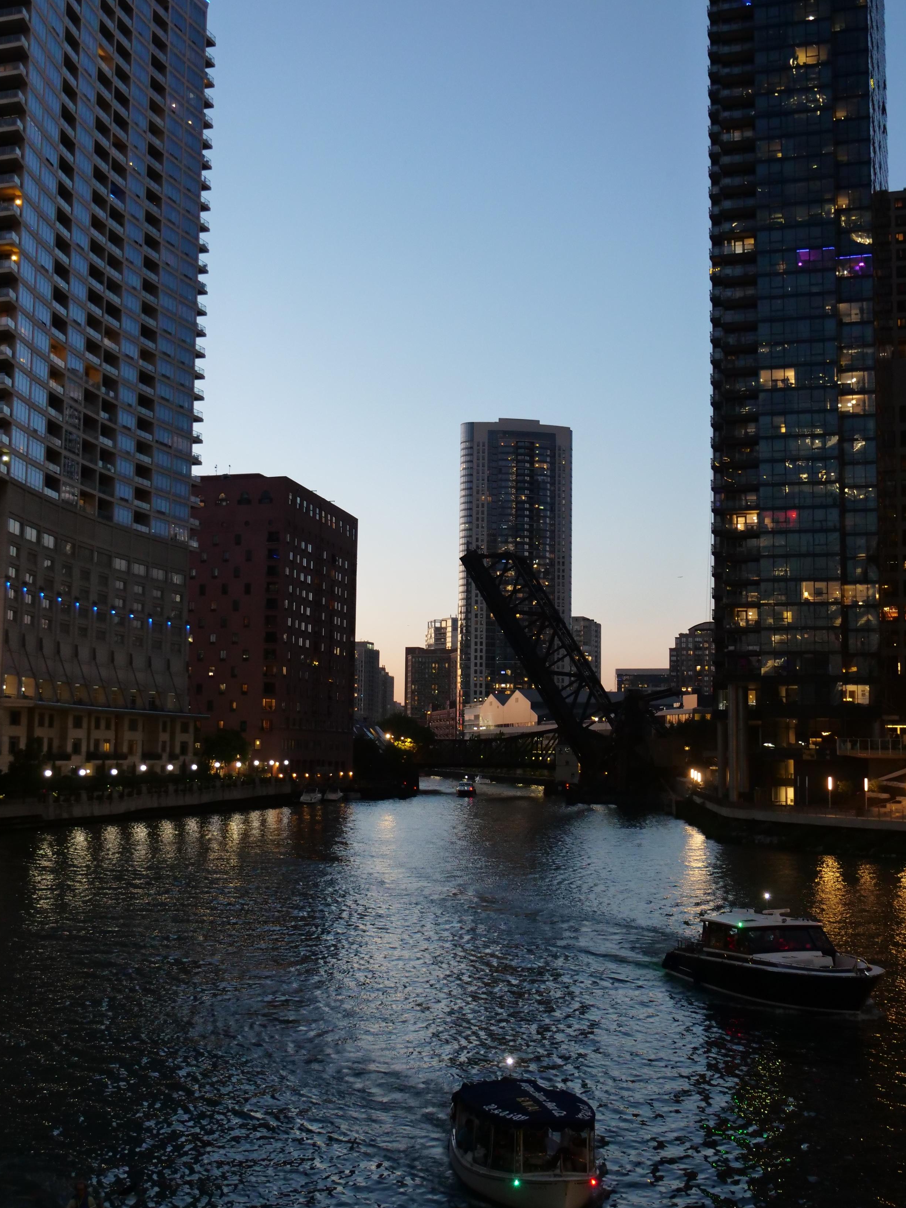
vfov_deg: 43.8
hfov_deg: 33.6
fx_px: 1501
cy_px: 576
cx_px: 431
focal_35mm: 43
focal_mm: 19
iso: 1250
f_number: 2.8
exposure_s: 1/60
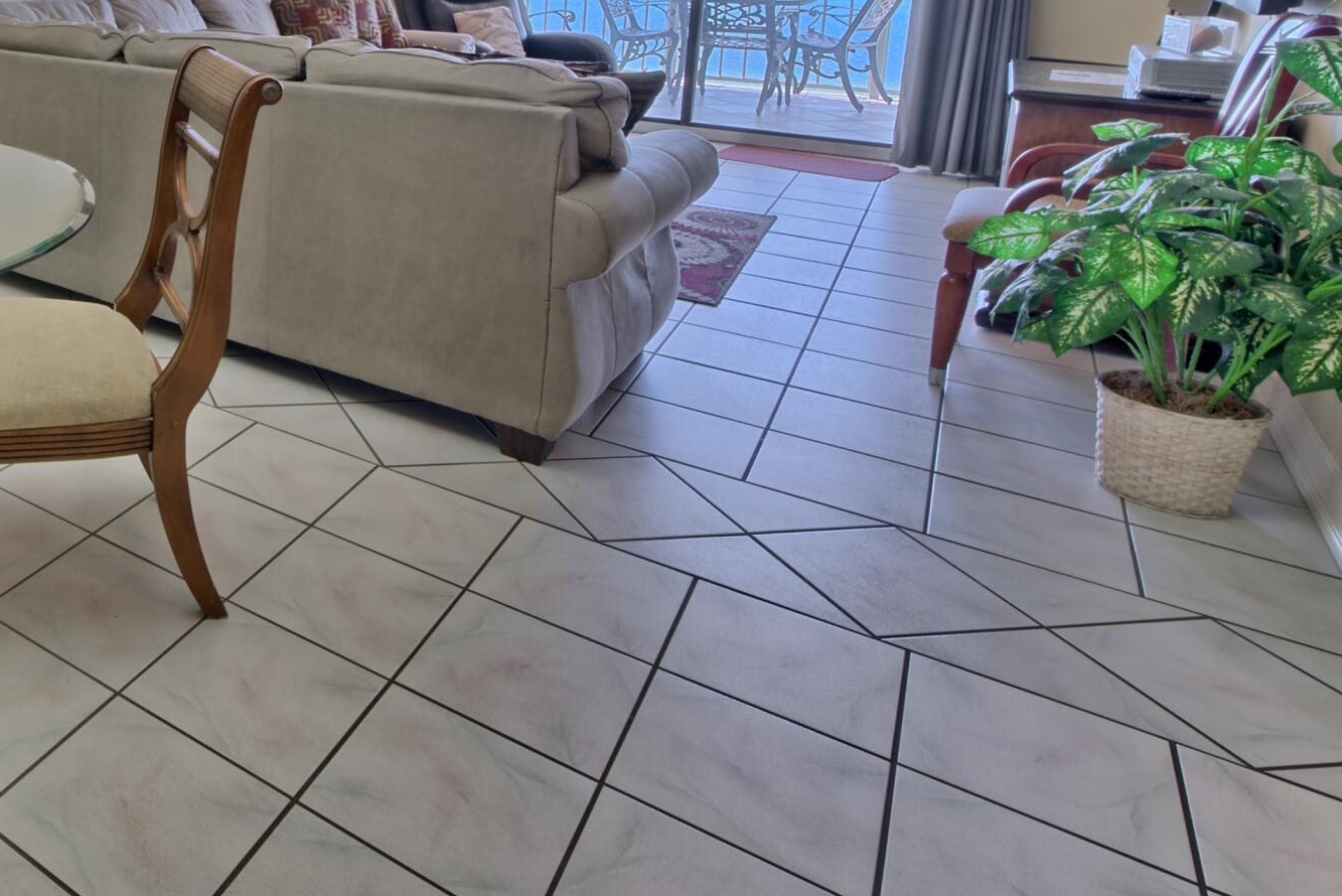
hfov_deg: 55.1
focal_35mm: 27
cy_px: 100
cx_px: 56
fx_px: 1007
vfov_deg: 44.0
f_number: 18
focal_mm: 12
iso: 200
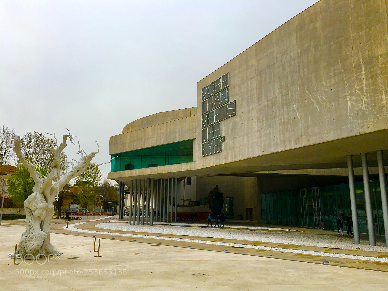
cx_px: 194
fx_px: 325
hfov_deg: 61.7
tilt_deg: +11.0
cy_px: 146
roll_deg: -0.7
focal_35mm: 29
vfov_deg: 48.2
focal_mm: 4.15
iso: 25
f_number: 2.2
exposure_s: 1/1221
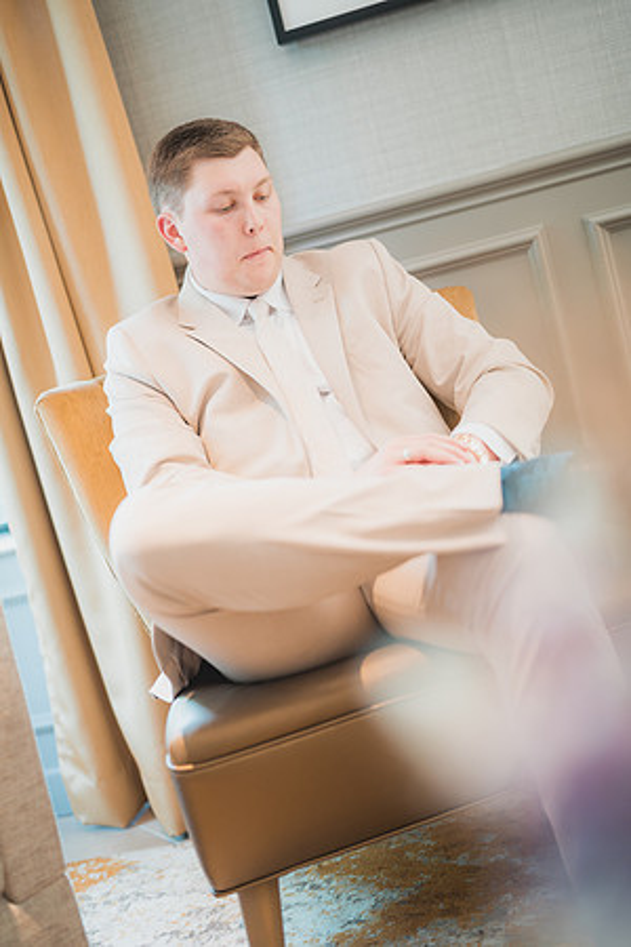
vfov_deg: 39.6
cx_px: 316
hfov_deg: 27.0
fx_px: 1314
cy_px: 474
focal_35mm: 50
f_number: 1.4
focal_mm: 50
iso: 400
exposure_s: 1/125
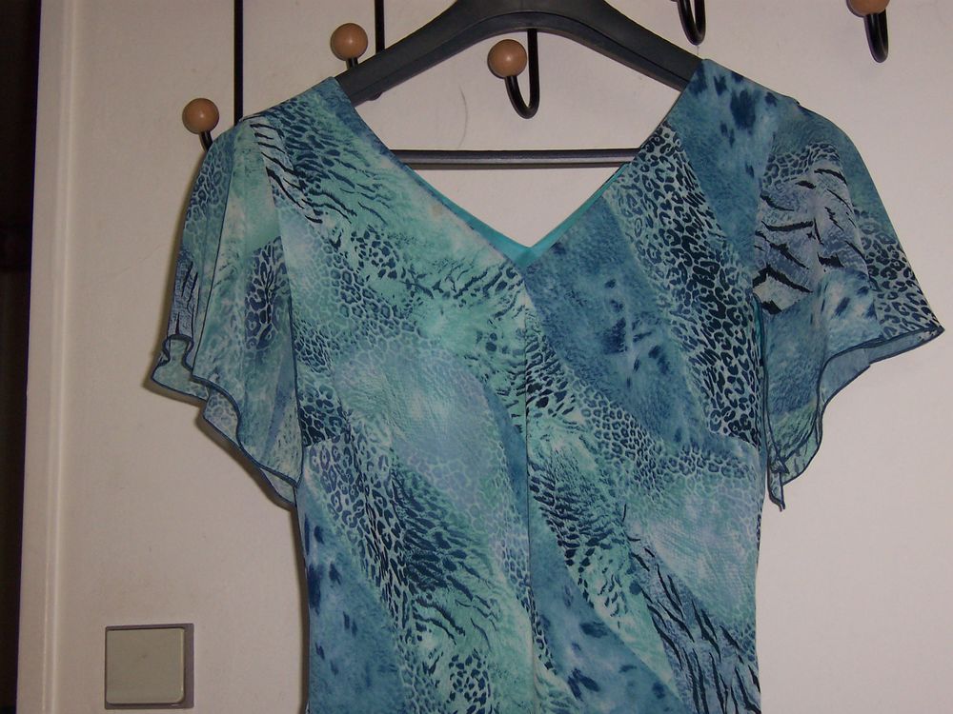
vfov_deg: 21.9
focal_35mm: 67
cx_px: 476
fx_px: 1845
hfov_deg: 29.0
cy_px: 357
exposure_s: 1/60
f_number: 3.4
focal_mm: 10.4
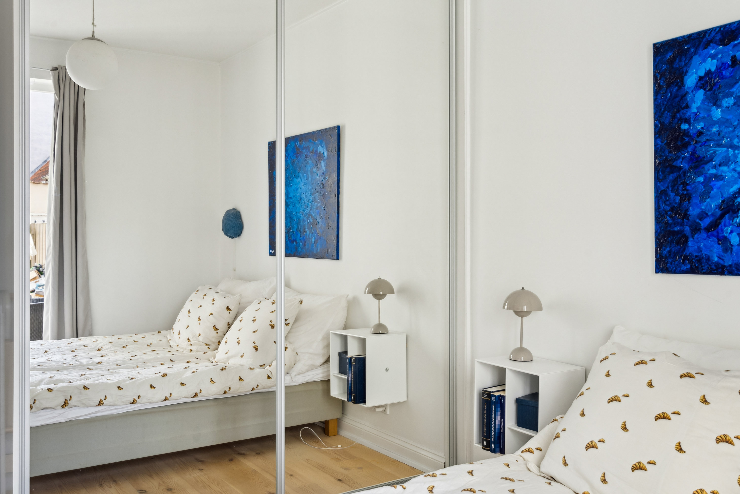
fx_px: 699
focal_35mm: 34
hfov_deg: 55.8
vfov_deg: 38.9
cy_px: 247
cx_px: 370
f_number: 8
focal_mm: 34
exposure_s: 1/125
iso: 800
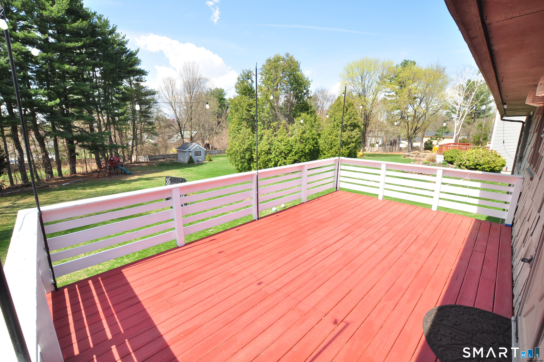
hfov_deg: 100.5
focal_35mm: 15
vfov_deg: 77.2
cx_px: 272
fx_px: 226
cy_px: 181
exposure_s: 1/160
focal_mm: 10
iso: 200
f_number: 8
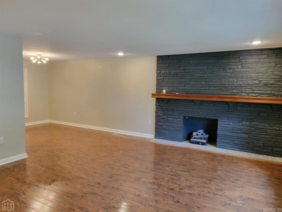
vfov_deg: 53.1
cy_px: 106
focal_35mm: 26
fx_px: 212
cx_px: 141
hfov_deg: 67.3
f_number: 1.8
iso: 200
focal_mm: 5.4
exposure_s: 1/40
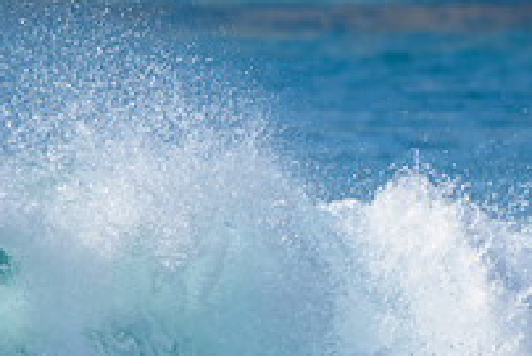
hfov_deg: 1.2
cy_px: 326
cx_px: -391
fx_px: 26056
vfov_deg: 0.8
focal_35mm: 1762
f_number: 5.6
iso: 125
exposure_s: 1/2000
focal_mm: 500
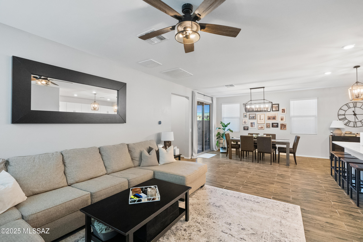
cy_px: 121
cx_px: 182
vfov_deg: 73.8
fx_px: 161
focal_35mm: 16
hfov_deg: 96.7
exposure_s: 1/20
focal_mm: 16
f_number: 8
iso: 12800
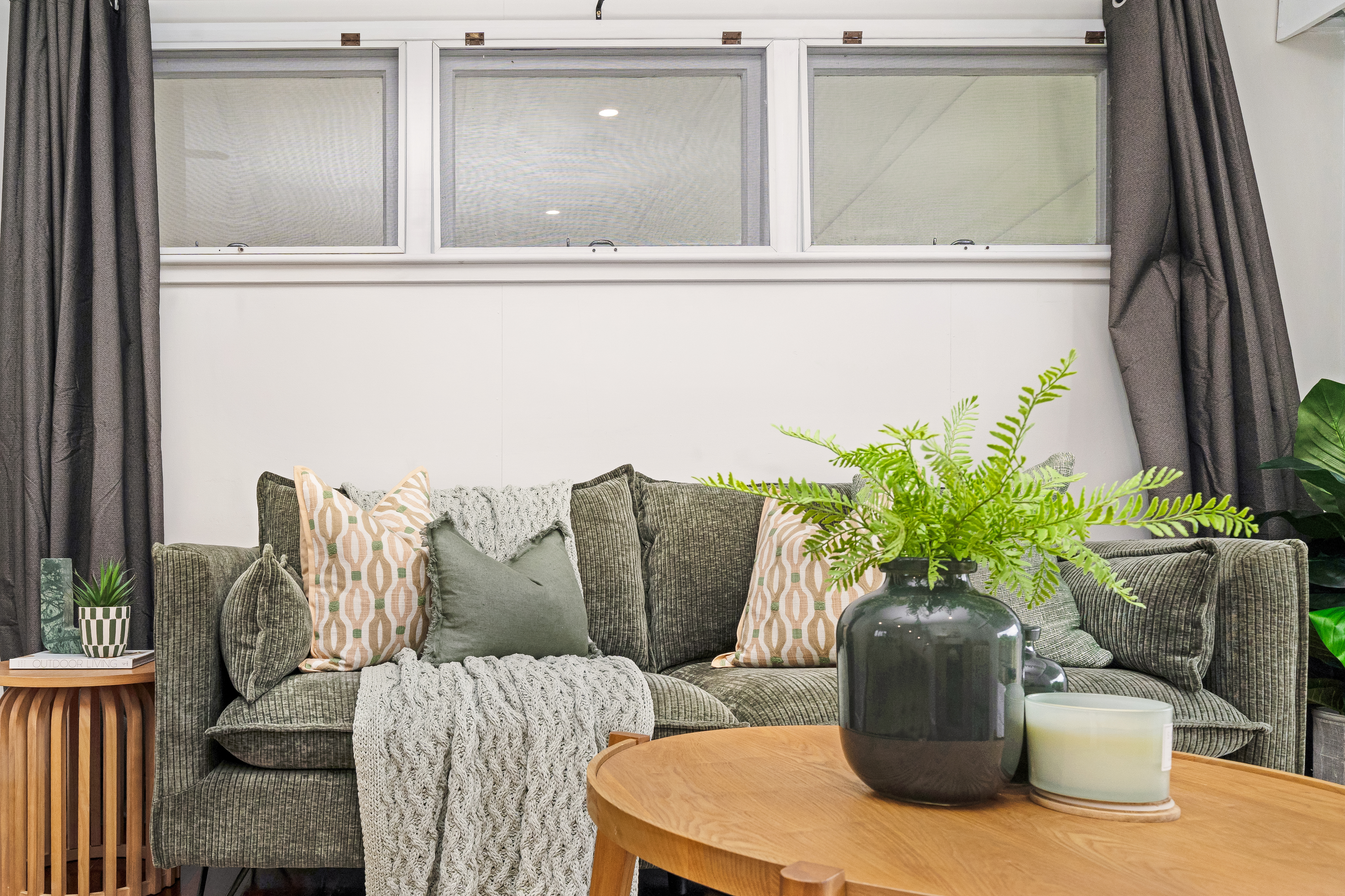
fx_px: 822
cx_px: 672
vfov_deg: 57.2
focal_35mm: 22
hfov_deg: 78.6
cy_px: 448
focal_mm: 22
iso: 400
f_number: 9
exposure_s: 1/40
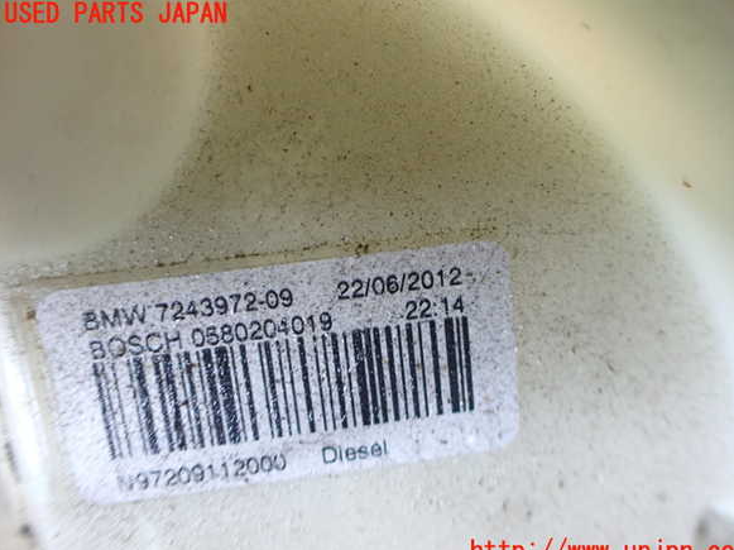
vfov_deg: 45.4
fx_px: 657
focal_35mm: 31
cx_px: 376
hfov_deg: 58.4
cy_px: 283
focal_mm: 5.4
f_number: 2.3
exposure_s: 1/50
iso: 800
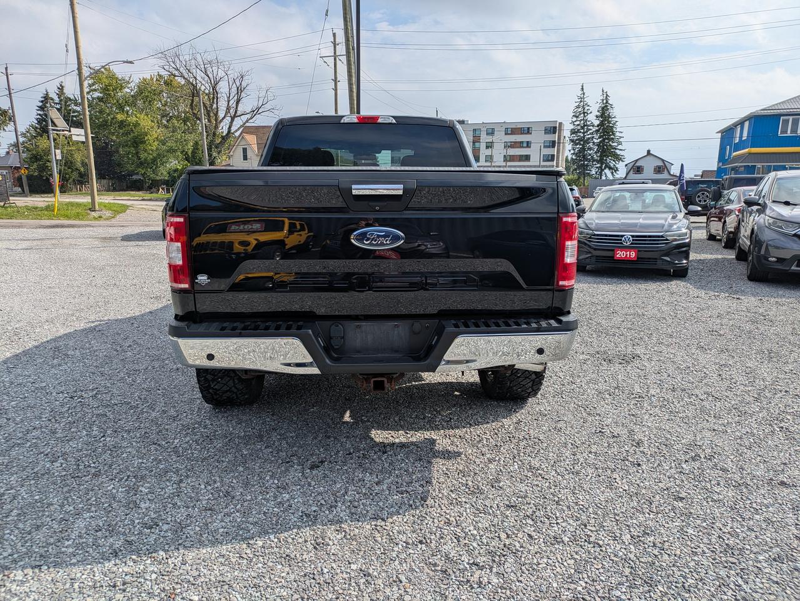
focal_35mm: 25
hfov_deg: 69.4
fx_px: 578
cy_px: 300
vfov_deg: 54.9
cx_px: 400
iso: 45
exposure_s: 1/2959
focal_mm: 5.43
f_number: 1.89
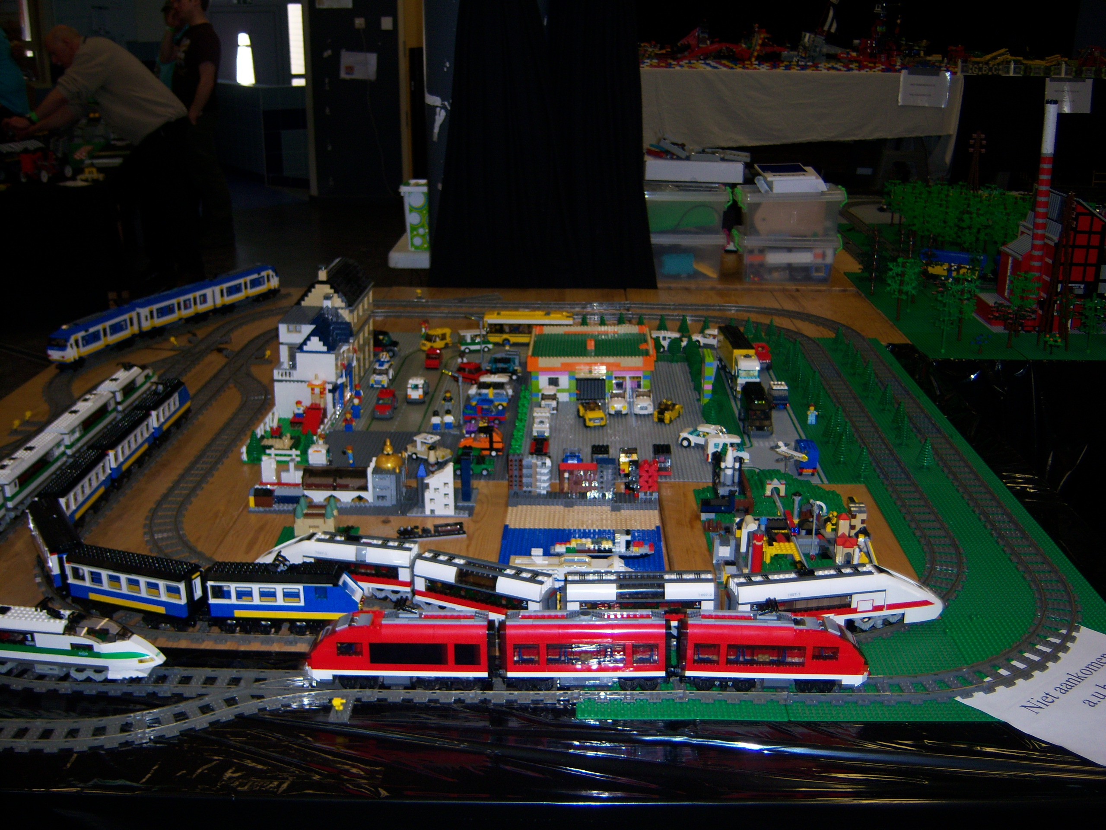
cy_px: 415
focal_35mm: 36
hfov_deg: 51.4
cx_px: 553
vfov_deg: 39.7
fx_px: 1150
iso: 80
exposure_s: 1/60
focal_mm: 7.5
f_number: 2.8
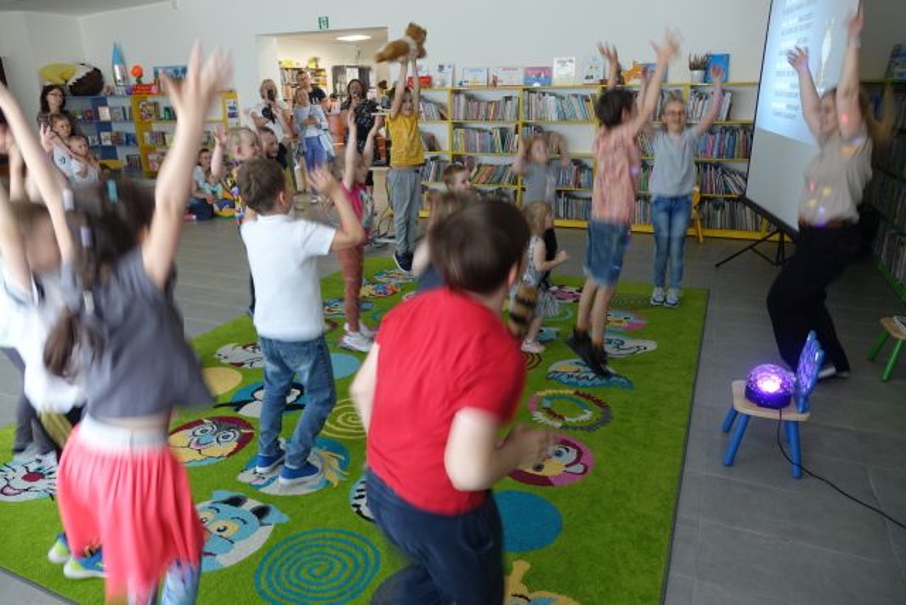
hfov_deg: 73.7
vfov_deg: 53.2
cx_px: 453
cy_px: 302
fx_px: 604
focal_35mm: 24
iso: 160
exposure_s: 1/30
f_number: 2.8
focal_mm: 8.8
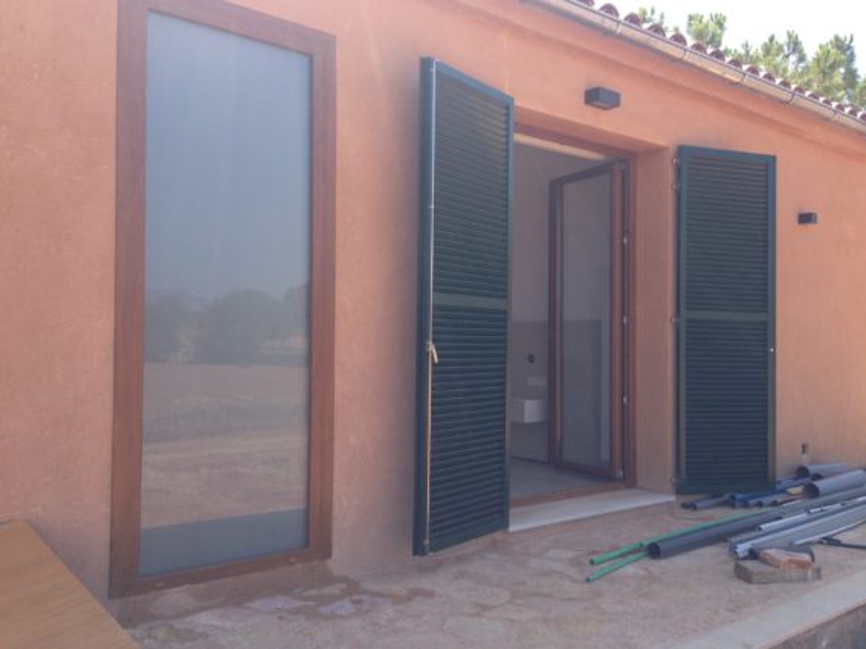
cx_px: 433
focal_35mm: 33
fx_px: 825
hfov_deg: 55.4
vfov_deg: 42.9
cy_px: 324
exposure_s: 1/493
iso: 50
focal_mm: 4.12
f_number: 2.4
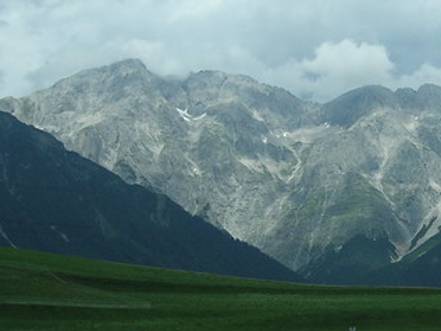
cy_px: 168
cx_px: 473
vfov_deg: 15.4
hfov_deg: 19.6
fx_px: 1223
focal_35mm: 96
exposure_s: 1/663
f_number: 4.8
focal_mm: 7.8
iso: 64
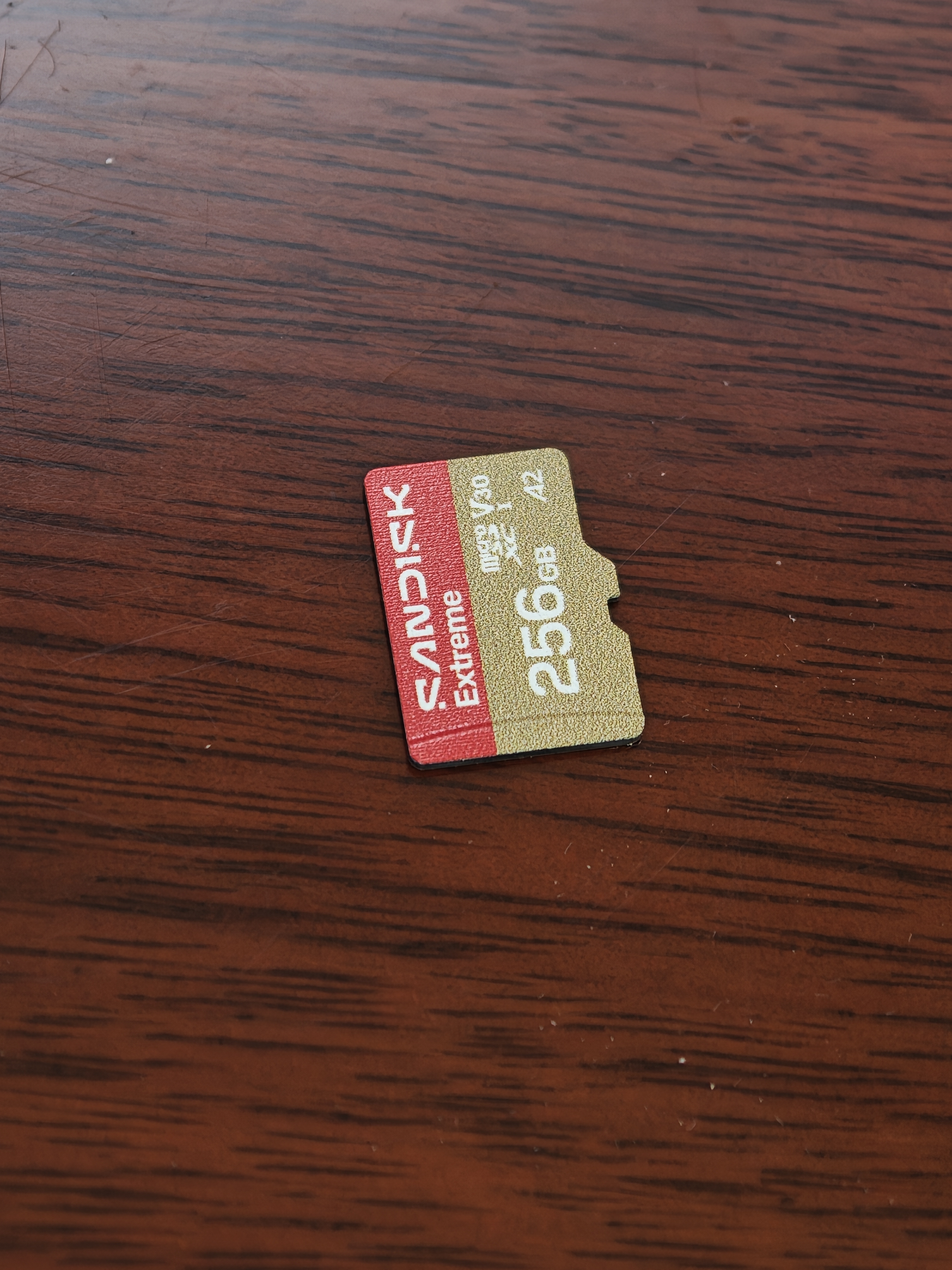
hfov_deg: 11.0
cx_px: 476
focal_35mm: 135
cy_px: 635
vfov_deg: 14.6
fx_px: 4950
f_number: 2.1
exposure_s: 1/14
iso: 640
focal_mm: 16.53
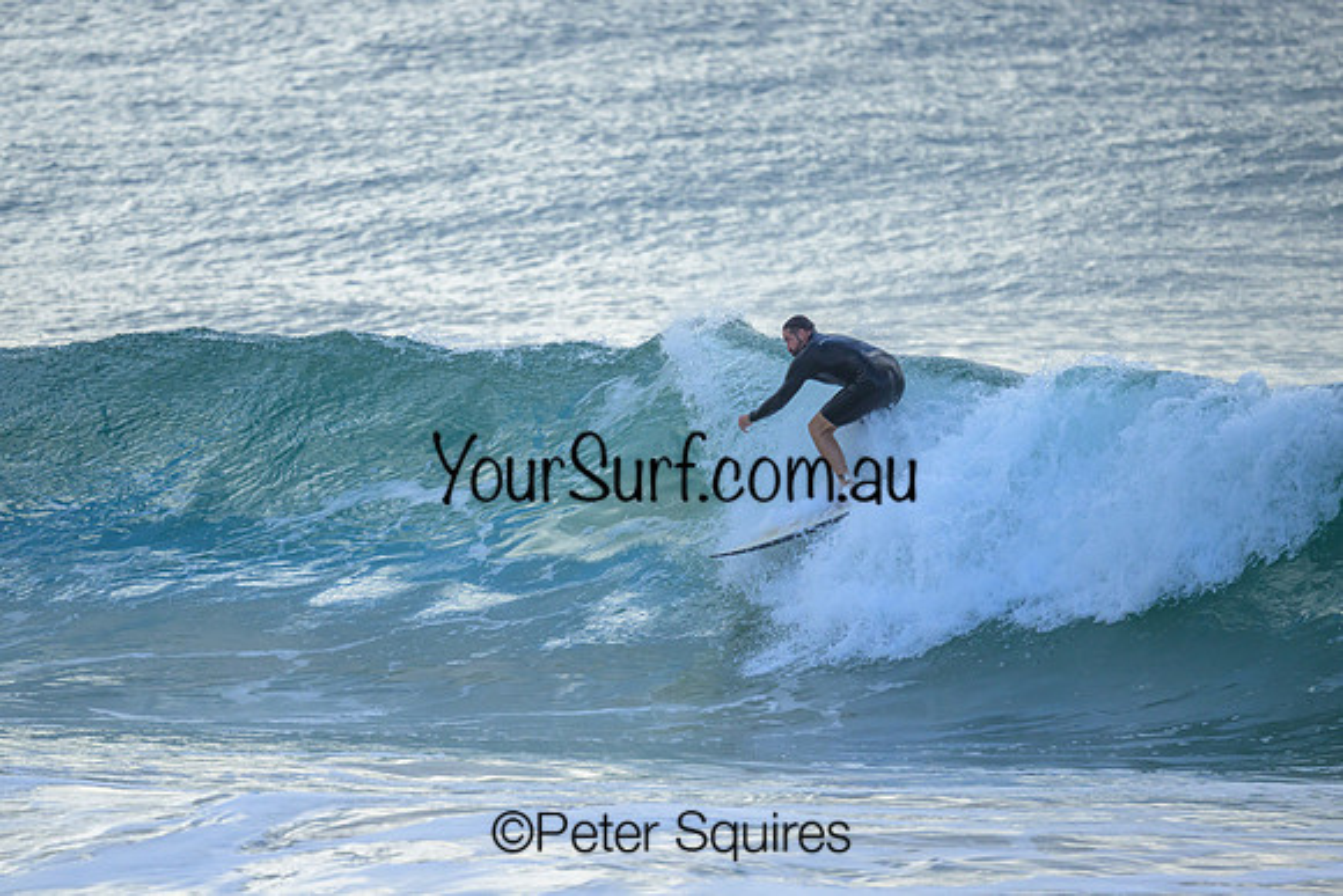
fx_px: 29850
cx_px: 672
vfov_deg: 1.7
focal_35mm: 800
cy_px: 448
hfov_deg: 2.6
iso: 900
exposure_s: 1/2500
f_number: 6.3
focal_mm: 800
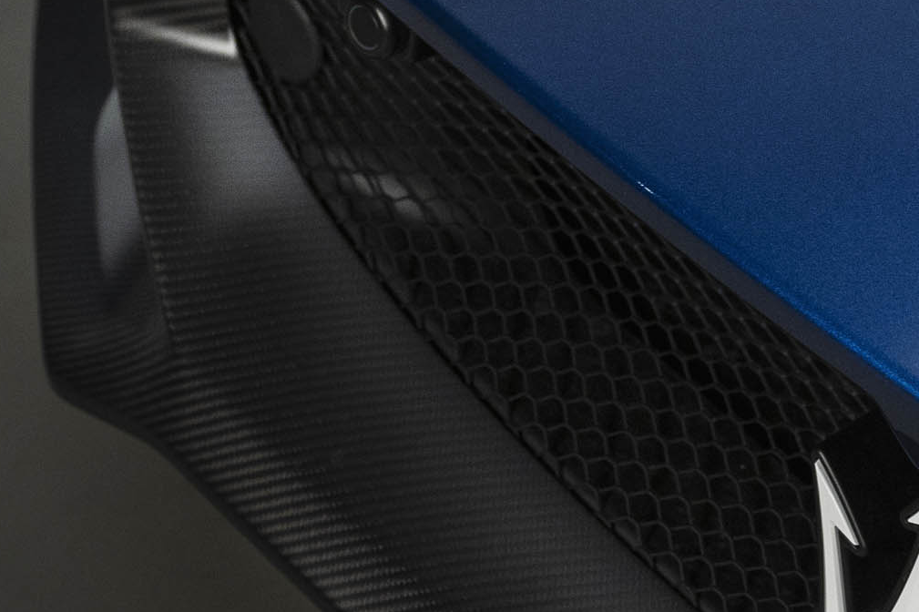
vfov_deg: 11.5
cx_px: 1166
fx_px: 3037
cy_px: 236
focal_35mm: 119
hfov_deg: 16.4
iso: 1600
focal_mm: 37
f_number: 4.5
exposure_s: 1/50
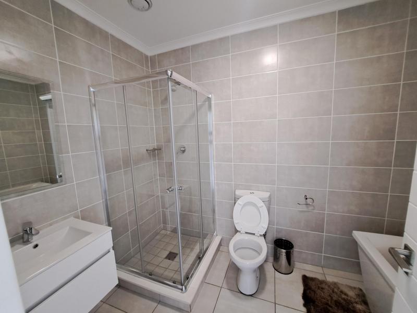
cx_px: 208
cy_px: 156
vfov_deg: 89.9
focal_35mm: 13
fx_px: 157
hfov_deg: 106.2
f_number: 2.2
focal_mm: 1.74
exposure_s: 1/25
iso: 320
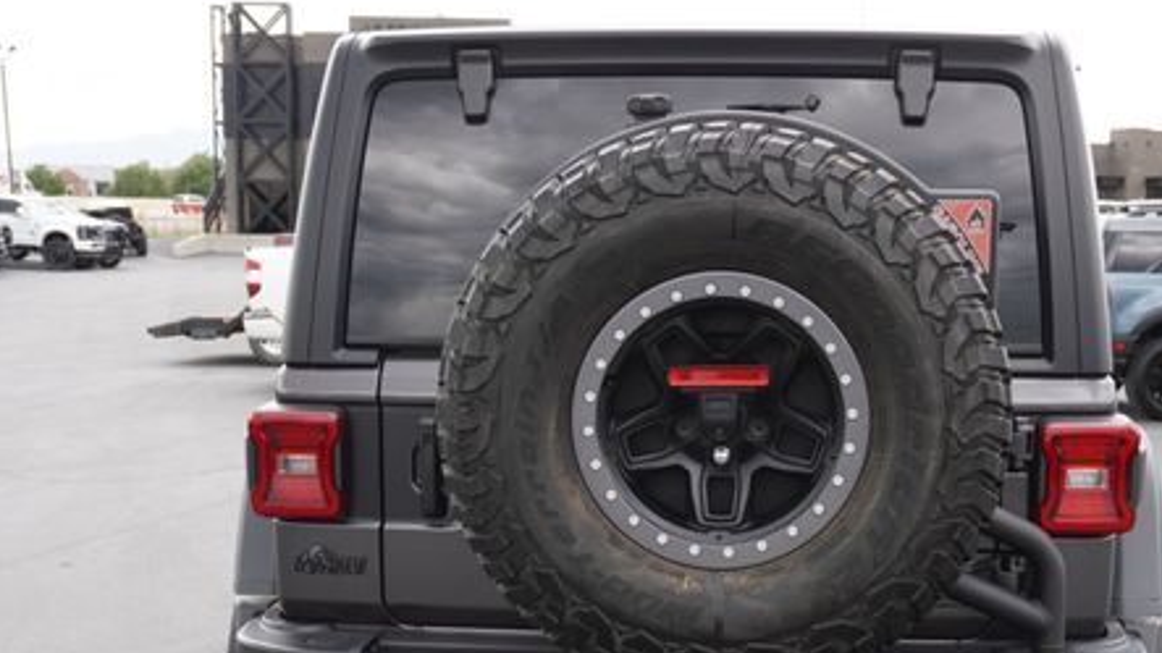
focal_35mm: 48
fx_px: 1471
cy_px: 506
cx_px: 664
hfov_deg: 43.0
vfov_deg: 24.7
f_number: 5
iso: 100
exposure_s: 1/100
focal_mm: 21
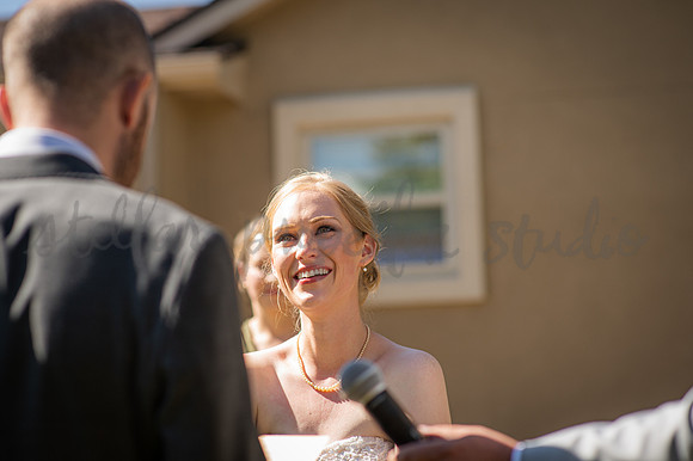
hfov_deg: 22.8
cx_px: 346
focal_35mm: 89
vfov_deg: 15.3
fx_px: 1720
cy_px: 230
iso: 200
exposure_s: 1/1600
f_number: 2.8
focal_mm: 85
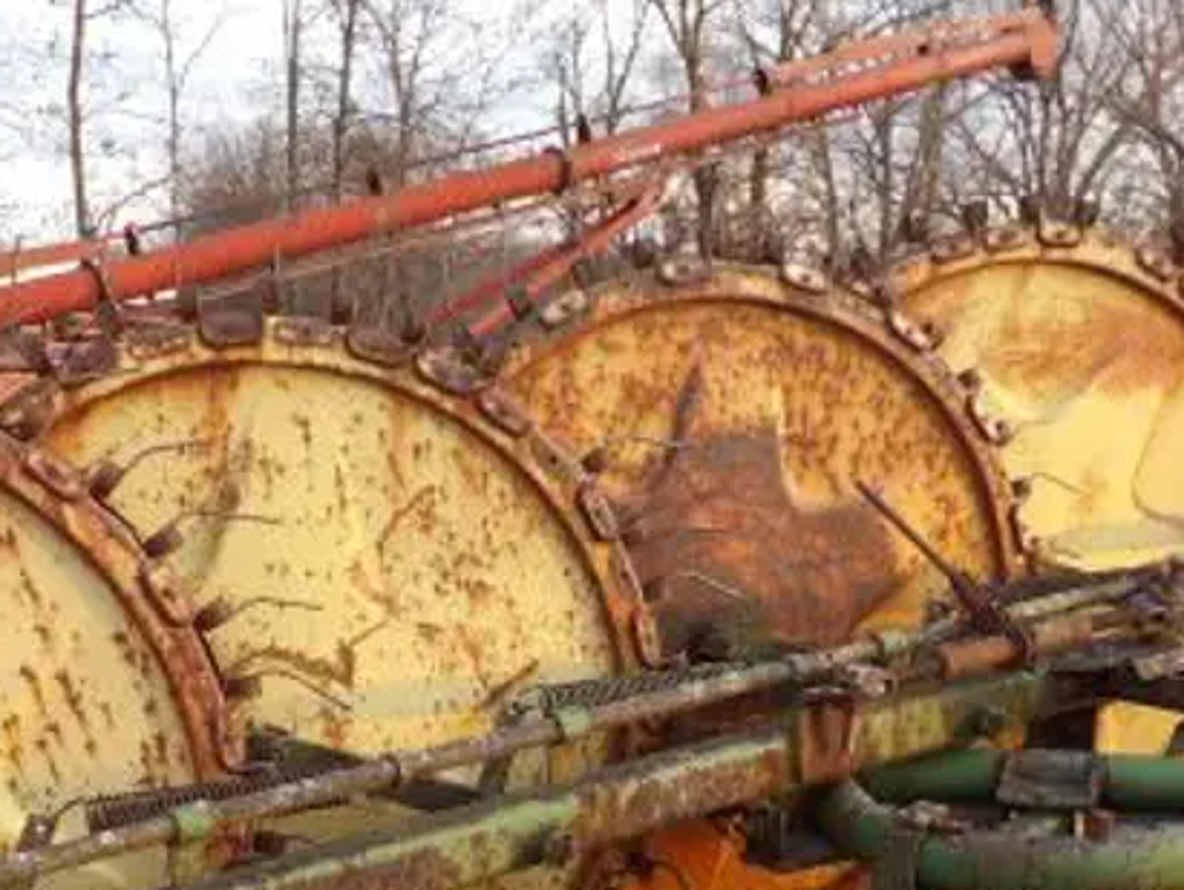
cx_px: 470
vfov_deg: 24.5
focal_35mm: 56
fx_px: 1917
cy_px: 956
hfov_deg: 34.2
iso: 110
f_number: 3.2
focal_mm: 4.3
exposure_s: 1/33
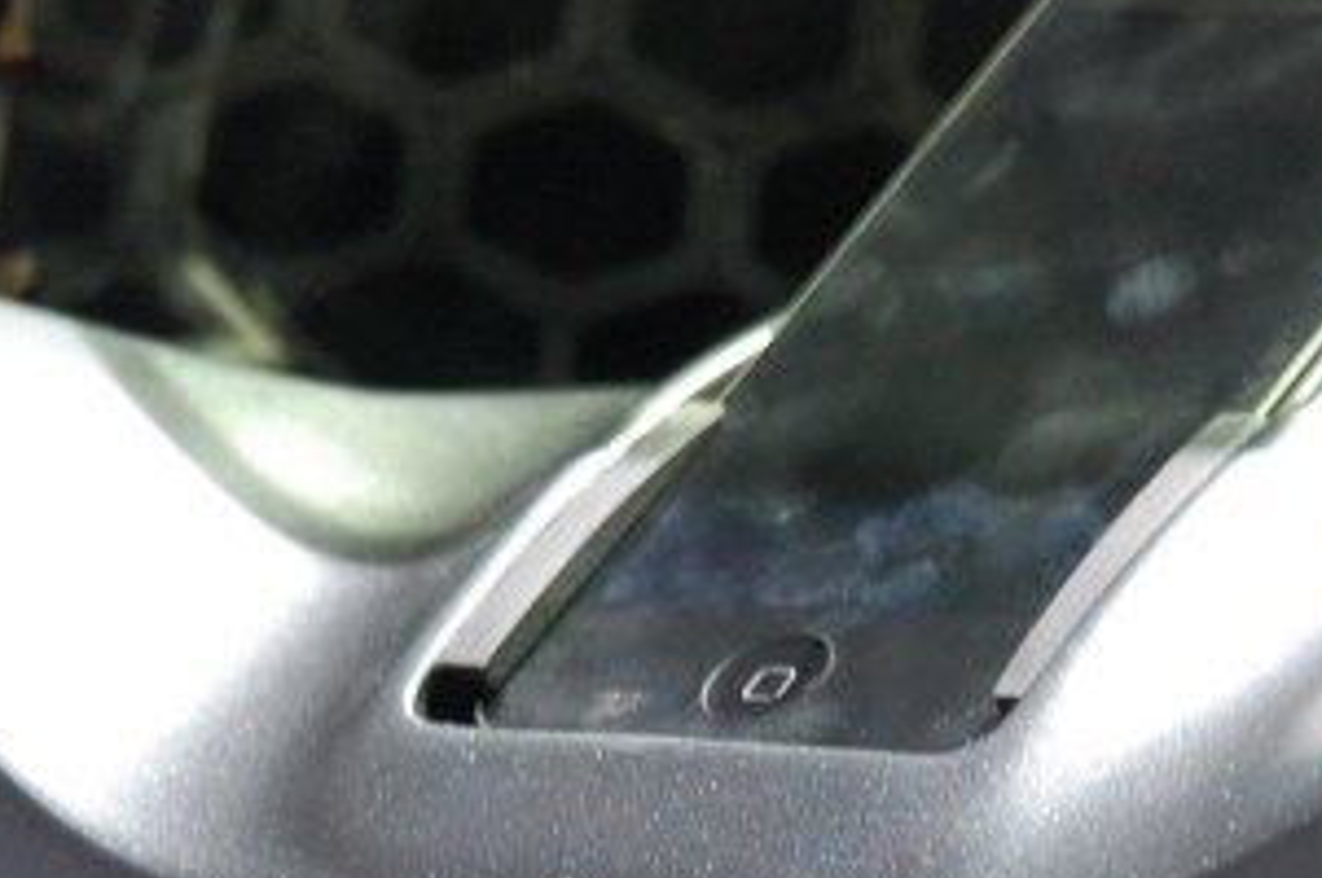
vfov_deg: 2.1
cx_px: 962
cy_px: 1170
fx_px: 23429
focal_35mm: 639
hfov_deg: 3.2
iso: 640
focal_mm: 125
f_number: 6
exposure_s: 1/125
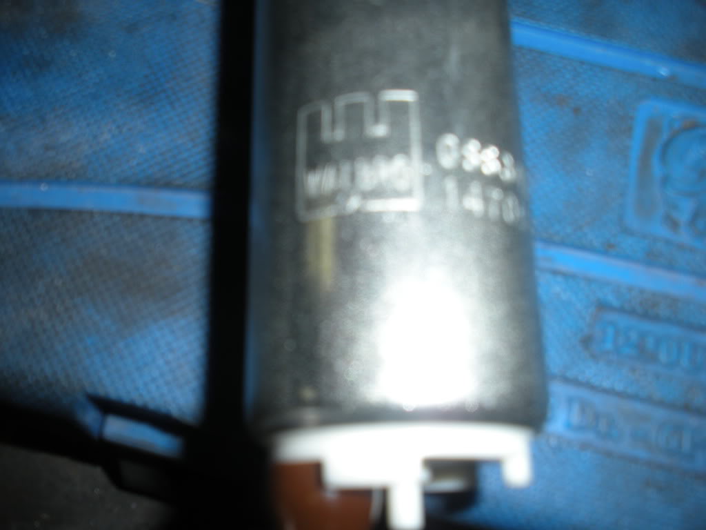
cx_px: 353
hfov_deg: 51.4
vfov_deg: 39.7
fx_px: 734
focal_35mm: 36
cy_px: 265
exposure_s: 1/60
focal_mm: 6.3
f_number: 3.5
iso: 64
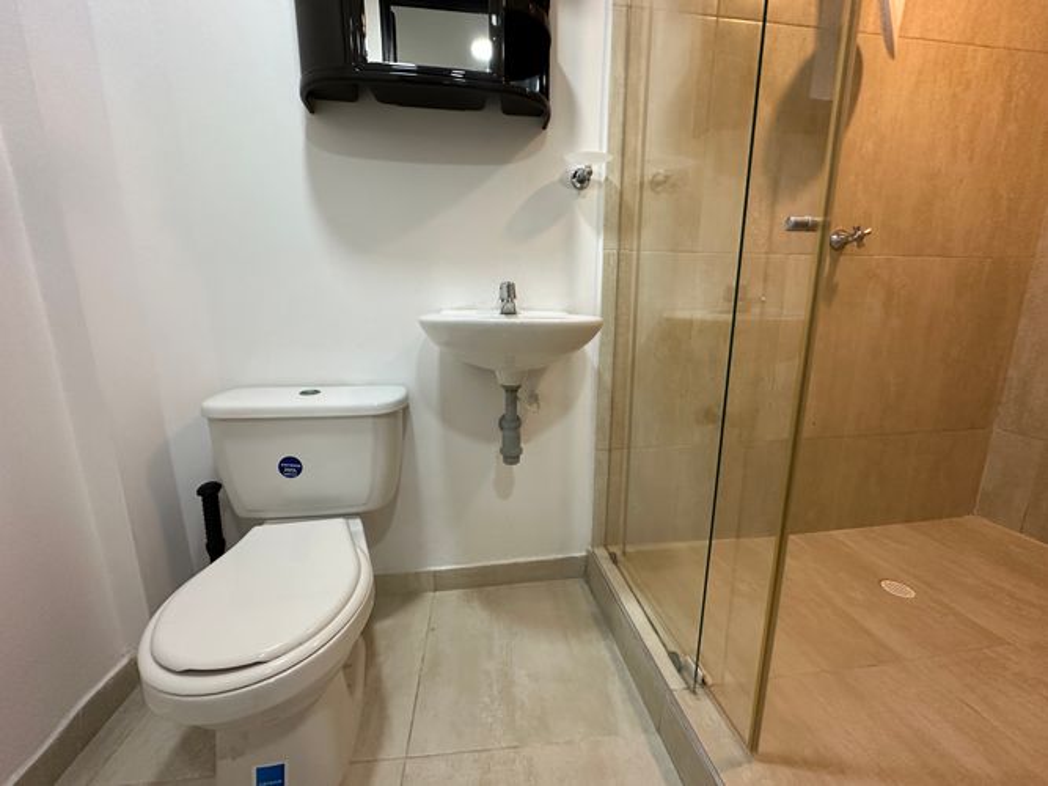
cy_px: 393
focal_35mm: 14
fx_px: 424
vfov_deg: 85.7
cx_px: 524
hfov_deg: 102.1
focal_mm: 2.22
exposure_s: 1/120
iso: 250
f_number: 2.2
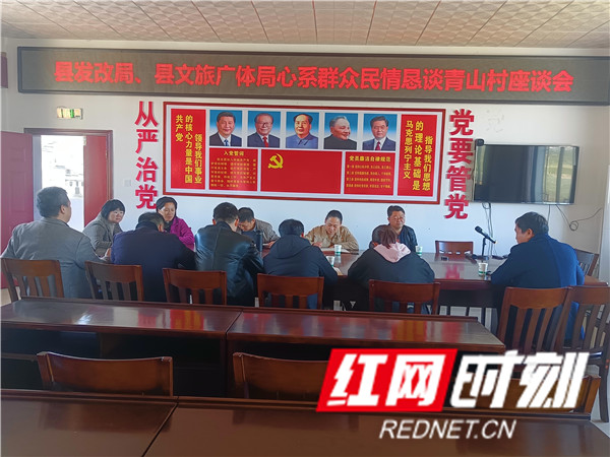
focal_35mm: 27
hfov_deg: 65.3
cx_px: 305
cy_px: 228
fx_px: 476
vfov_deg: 51.4
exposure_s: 1/50
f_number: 1.9
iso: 305
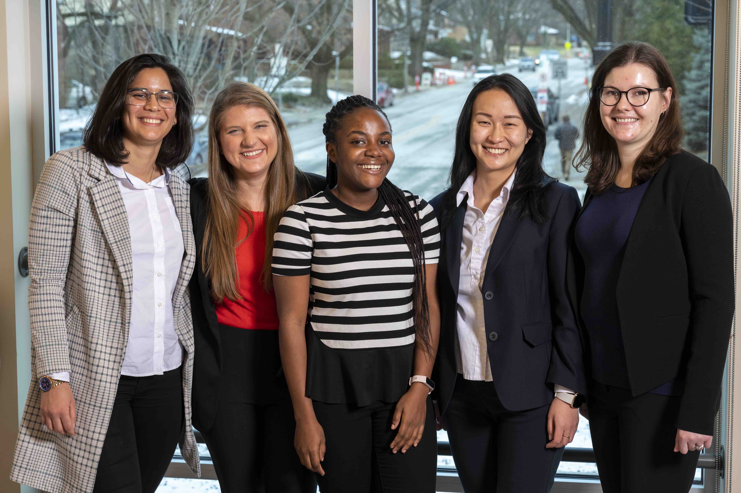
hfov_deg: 33.4
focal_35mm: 60
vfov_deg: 22.6
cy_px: 246
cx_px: 370
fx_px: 1234
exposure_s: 1/160
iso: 640
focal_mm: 60
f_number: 6.3
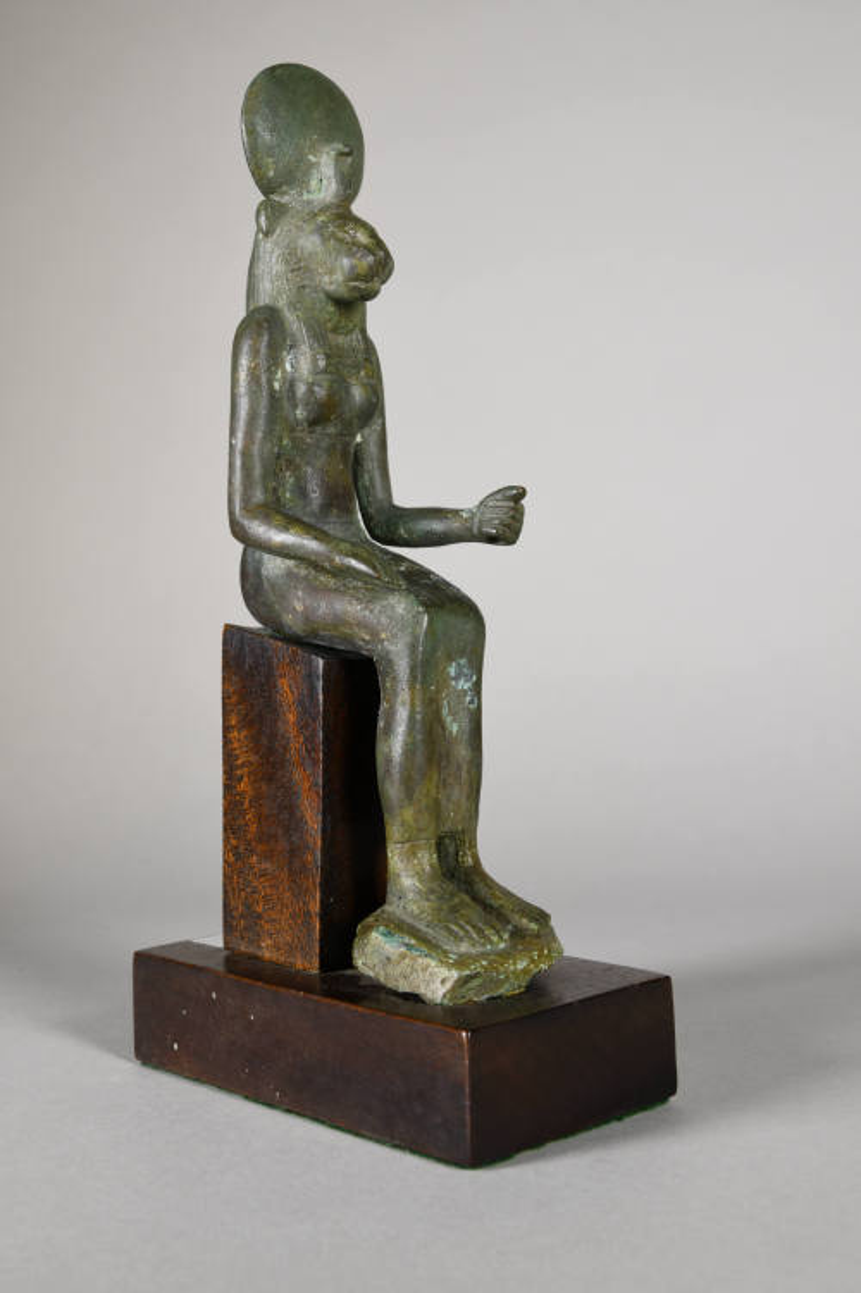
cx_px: 430
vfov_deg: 42.8
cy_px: 646
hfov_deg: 29.2
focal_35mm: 46
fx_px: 1652
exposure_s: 1/25
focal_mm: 31
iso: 250
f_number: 11
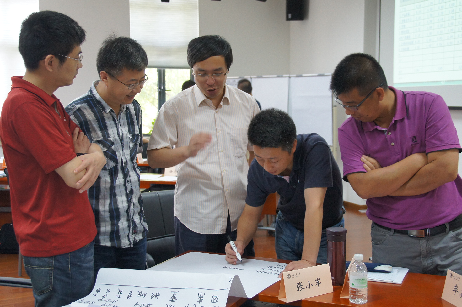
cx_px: 227
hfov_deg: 41.6
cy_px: 157
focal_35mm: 48
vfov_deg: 28.3
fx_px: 609
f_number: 4.5
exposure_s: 1/80
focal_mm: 31
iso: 1600
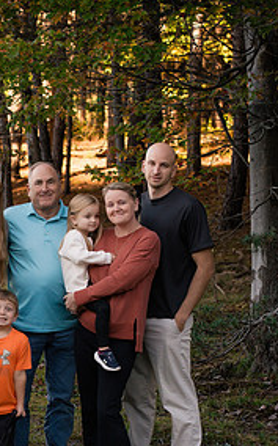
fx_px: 2369
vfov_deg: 10.7
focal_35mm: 195
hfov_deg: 6.7
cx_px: -86
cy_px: 328
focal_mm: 85
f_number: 5
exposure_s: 1/400
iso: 400
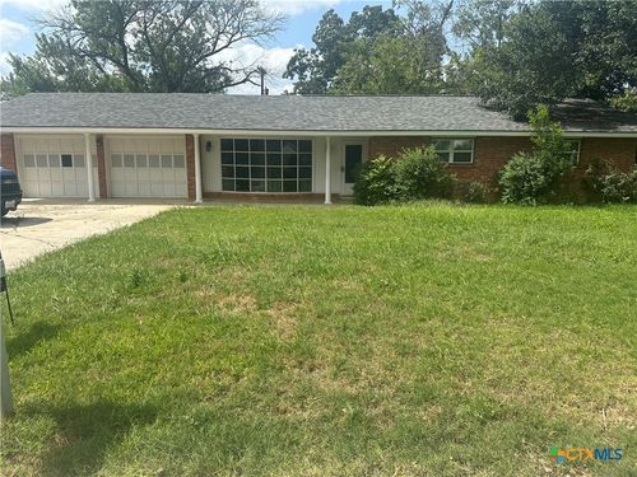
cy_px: 238
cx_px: 318
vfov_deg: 56.8
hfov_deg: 71.6
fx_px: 442
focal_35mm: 24
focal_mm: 6.86
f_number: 1.78
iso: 80
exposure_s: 1/3717
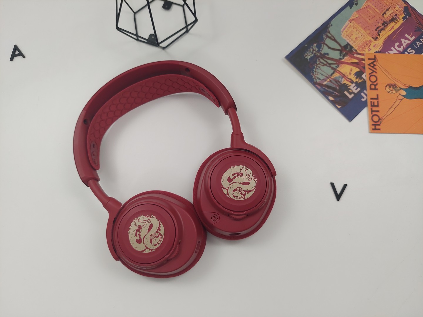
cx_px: 212
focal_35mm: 24
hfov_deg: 71.6
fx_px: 293
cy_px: 158
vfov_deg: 56.8
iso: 80
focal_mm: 5.23
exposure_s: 1/120
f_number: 1.8
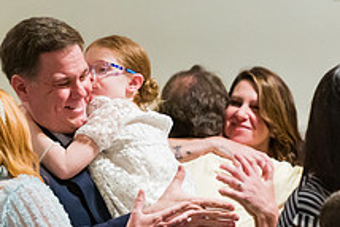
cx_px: 202
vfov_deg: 3.4
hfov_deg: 5.1
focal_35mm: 406
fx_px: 3837
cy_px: 210
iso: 6400
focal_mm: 150
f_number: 3.2
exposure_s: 1/250
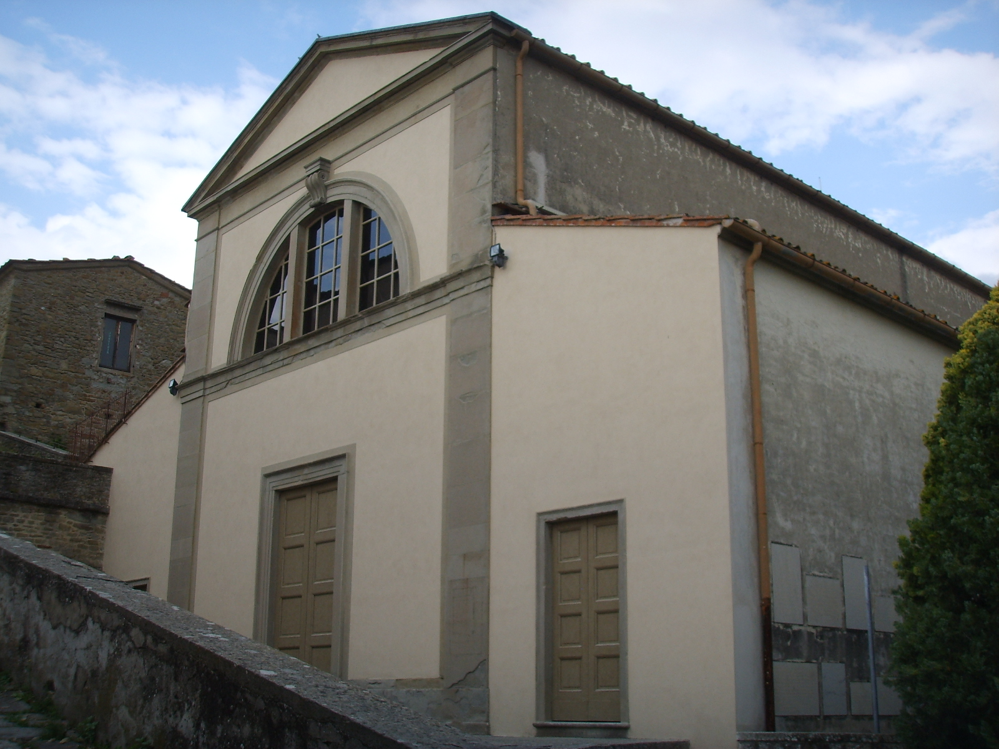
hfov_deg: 47.9
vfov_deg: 36.8
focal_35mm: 39
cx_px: 500
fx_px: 1126
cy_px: 374
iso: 50
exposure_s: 1/350
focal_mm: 6.6
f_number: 3.5
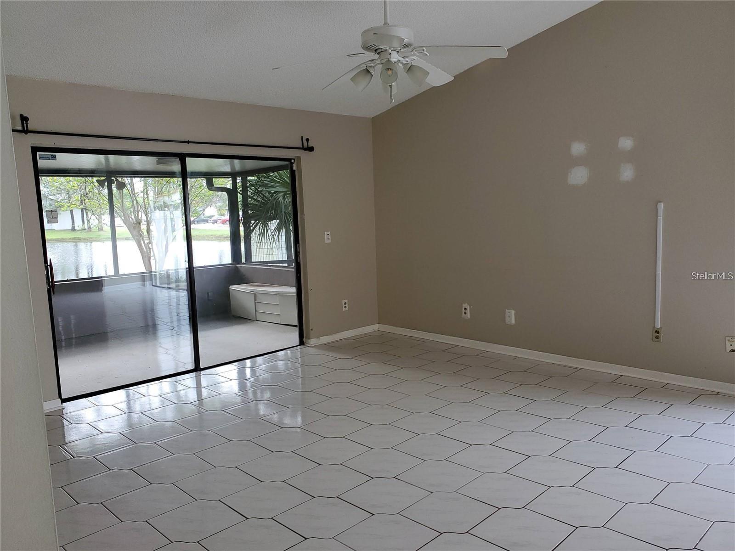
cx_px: 368
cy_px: 276
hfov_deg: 67.3
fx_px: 552
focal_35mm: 26
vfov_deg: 53.1
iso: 100
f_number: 2.4
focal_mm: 4.3
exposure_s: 1/100
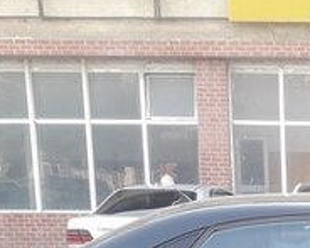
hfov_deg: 18.4
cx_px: 388
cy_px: 394
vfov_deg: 14.4
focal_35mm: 98
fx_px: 899
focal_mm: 3.7
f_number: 1.9
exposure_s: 1/100
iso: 64
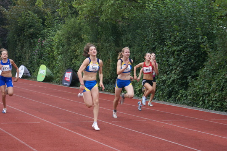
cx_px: 114
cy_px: 76
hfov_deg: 22.6
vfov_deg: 15.2
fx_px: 567
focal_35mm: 90
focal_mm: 60
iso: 400
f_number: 5.6
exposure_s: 1/250
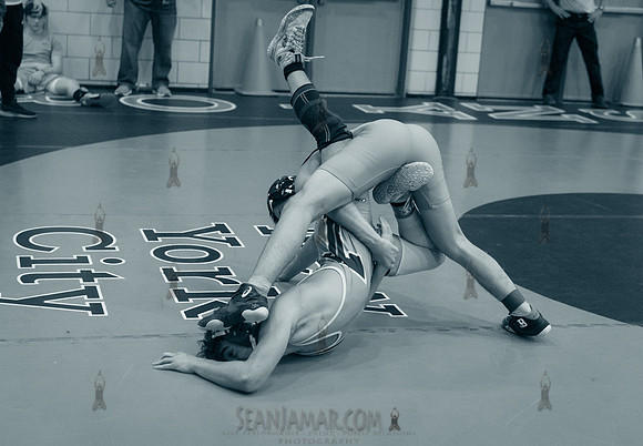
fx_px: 1134
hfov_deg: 31.7
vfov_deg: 22.2
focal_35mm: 63
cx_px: 321
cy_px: 235
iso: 8000
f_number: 3.2
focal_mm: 58
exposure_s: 1/640
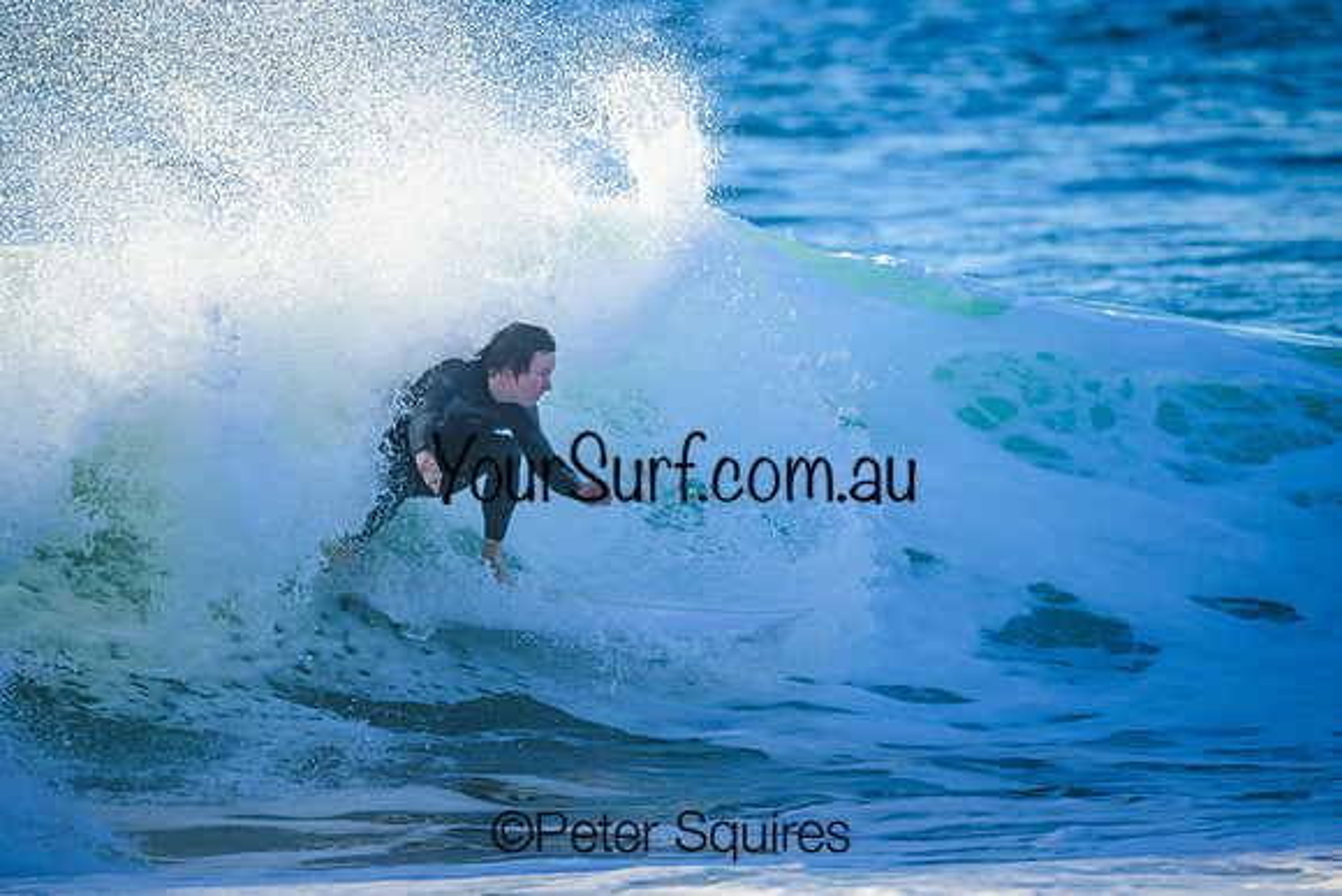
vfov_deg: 1.5
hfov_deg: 2.2
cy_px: 377
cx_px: 564
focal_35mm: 928
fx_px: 34582
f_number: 6.3
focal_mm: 800
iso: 500
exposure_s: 1/2000
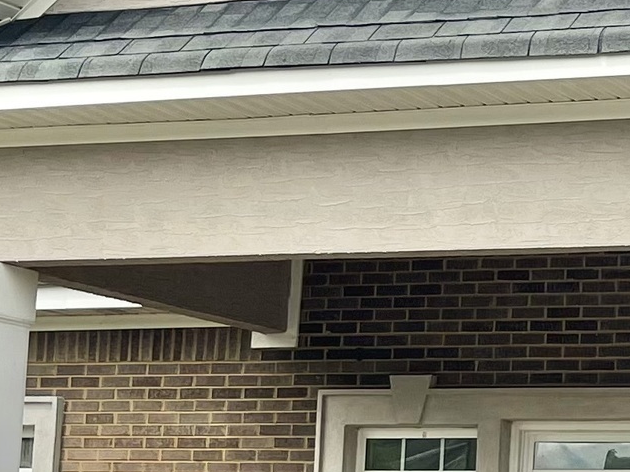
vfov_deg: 12.0
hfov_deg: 15.1
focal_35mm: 122
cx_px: 925
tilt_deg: +4.4
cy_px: 437
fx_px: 2220
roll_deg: -1.9
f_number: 1.6
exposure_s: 1/3344
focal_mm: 5.1
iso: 32
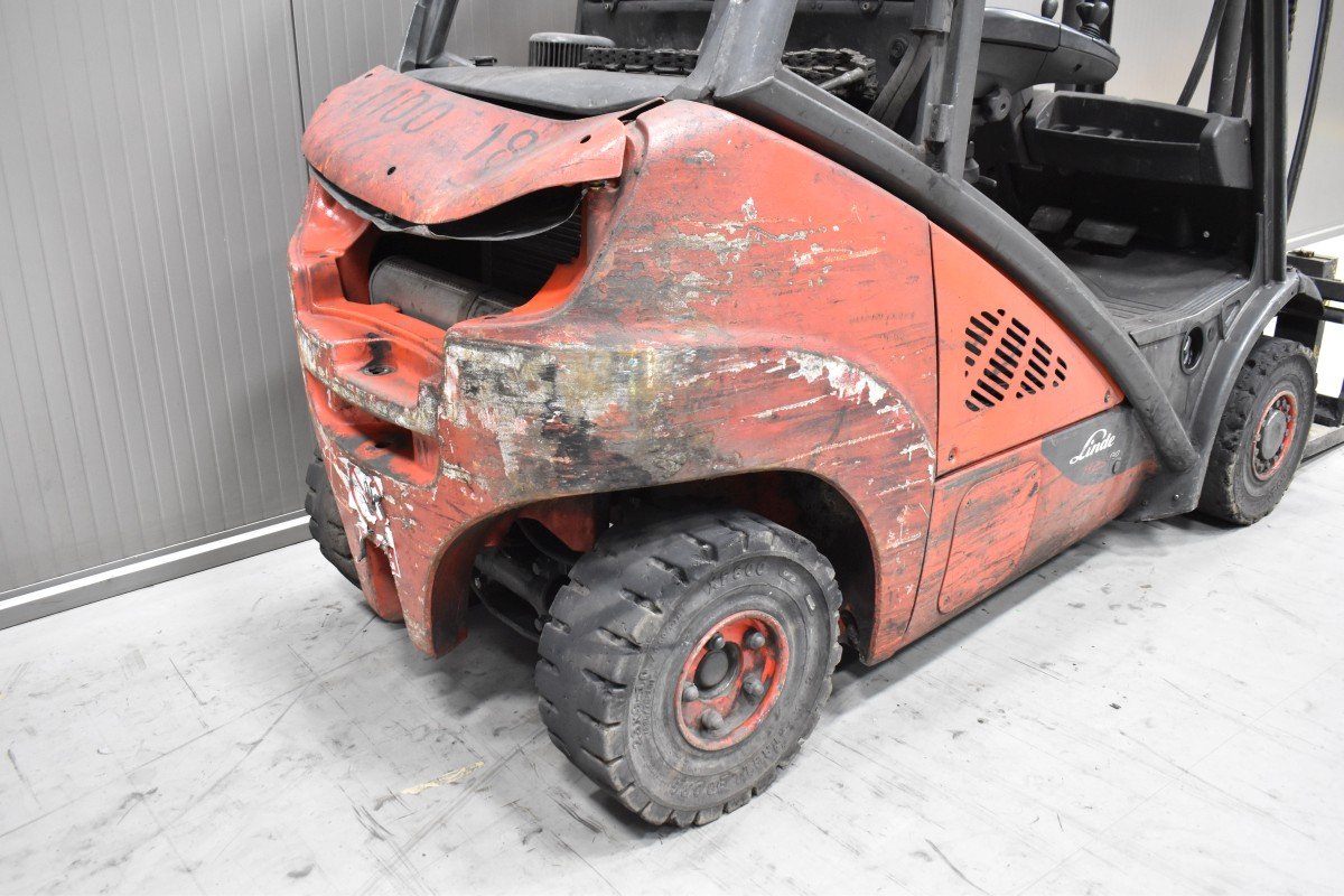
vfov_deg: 41.7
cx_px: 672
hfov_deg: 59.5
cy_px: 448
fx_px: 1176
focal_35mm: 32
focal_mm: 21
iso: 1600
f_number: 4.5
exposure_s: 1/20
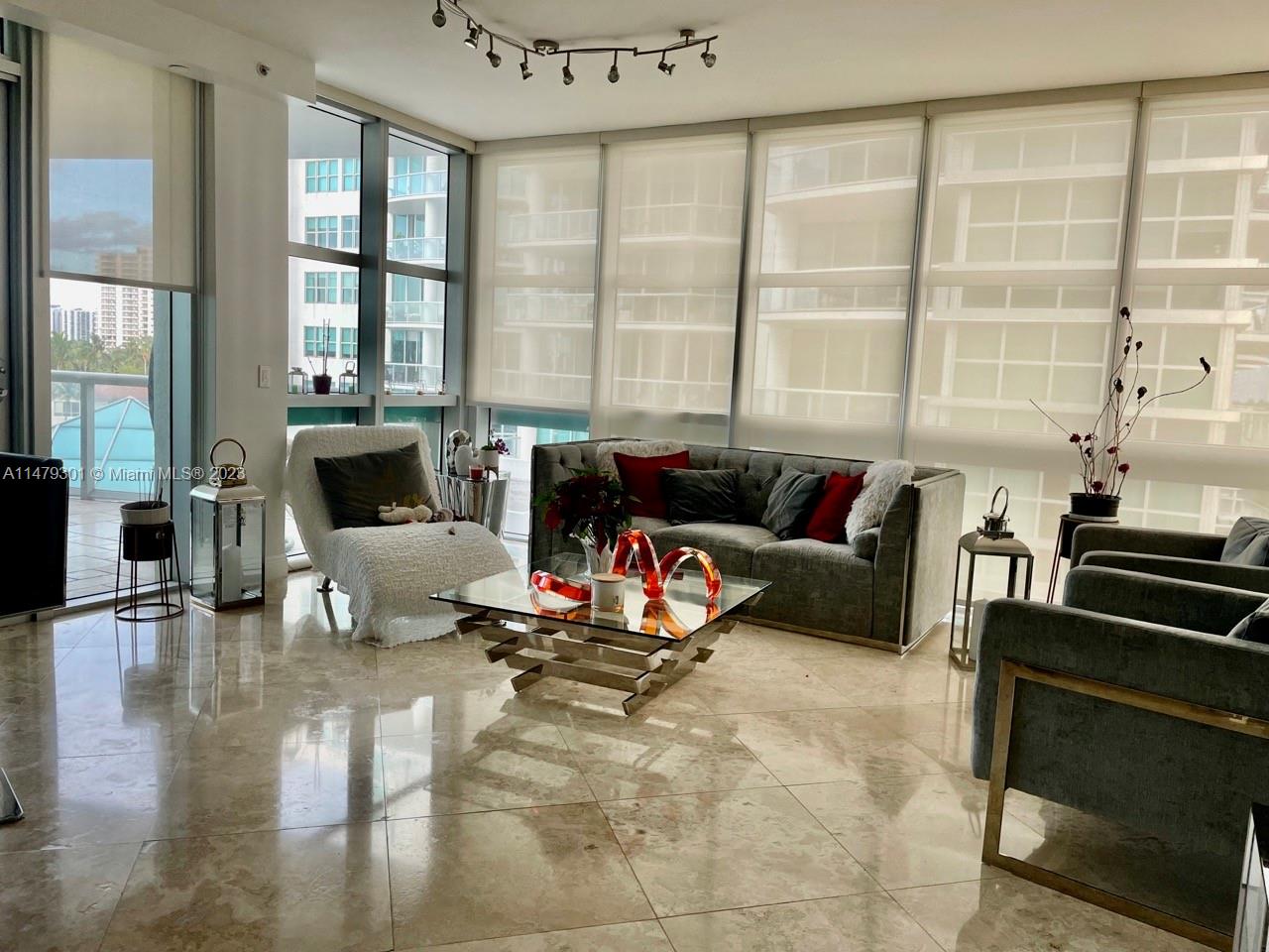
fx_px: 953
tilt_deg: -6.7
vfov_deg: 53.1
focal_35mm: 26
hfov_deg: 67.3
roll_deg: -2.7
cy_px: 476
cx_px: 634
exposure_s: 1/120
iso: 80
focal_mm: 4.2
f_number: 1.6
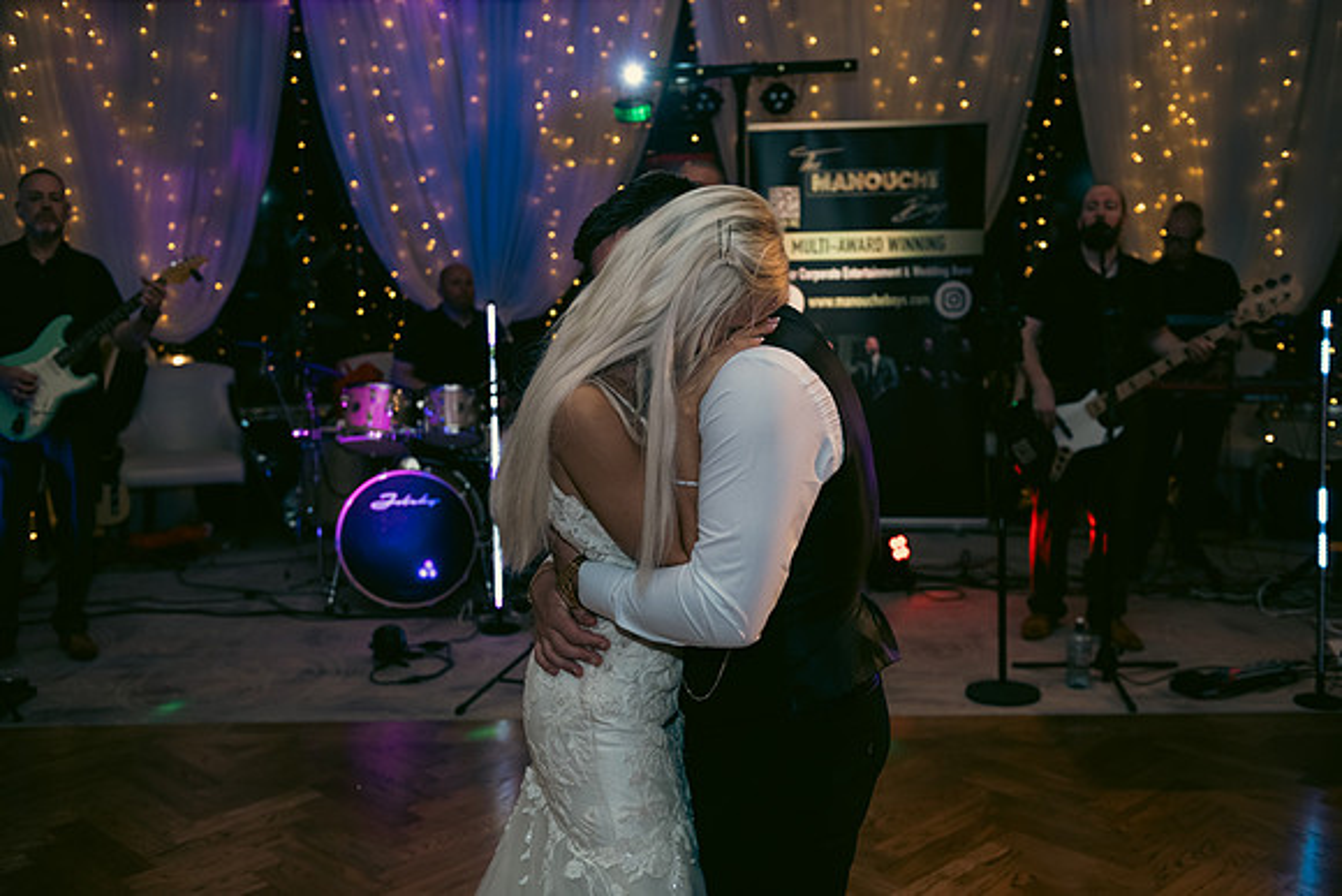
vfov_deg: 35.1
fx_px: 1417
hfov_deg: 50.7
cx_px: 671
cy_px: 448
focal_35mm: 38
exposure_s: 1/160
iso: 640
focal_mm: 38
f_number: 3.5
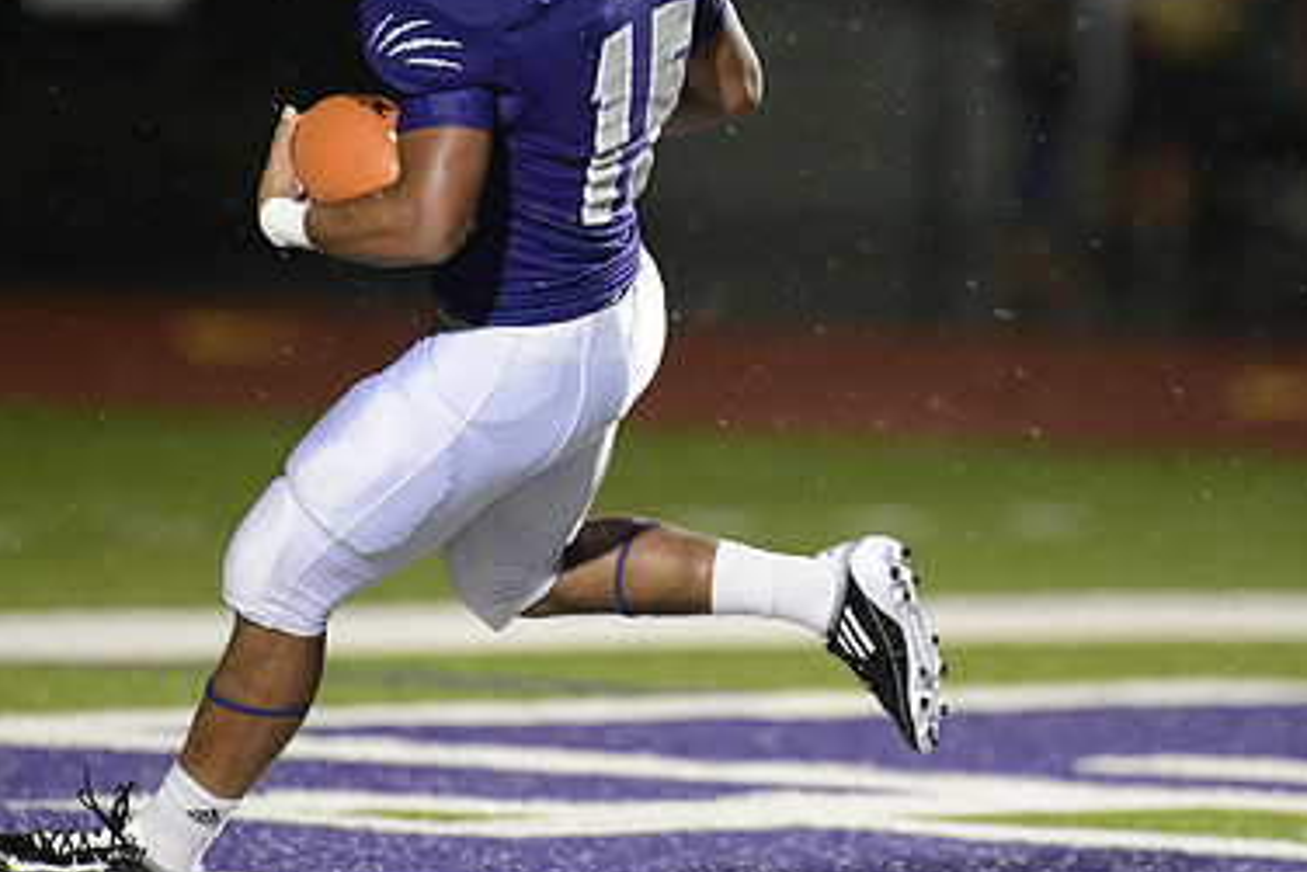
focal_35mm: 617
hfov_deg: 3.3
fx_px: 22408
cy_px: 287
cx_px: 667
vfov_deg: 2.2
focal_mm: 400
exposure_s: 1/1000
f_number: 2.8
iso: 5000
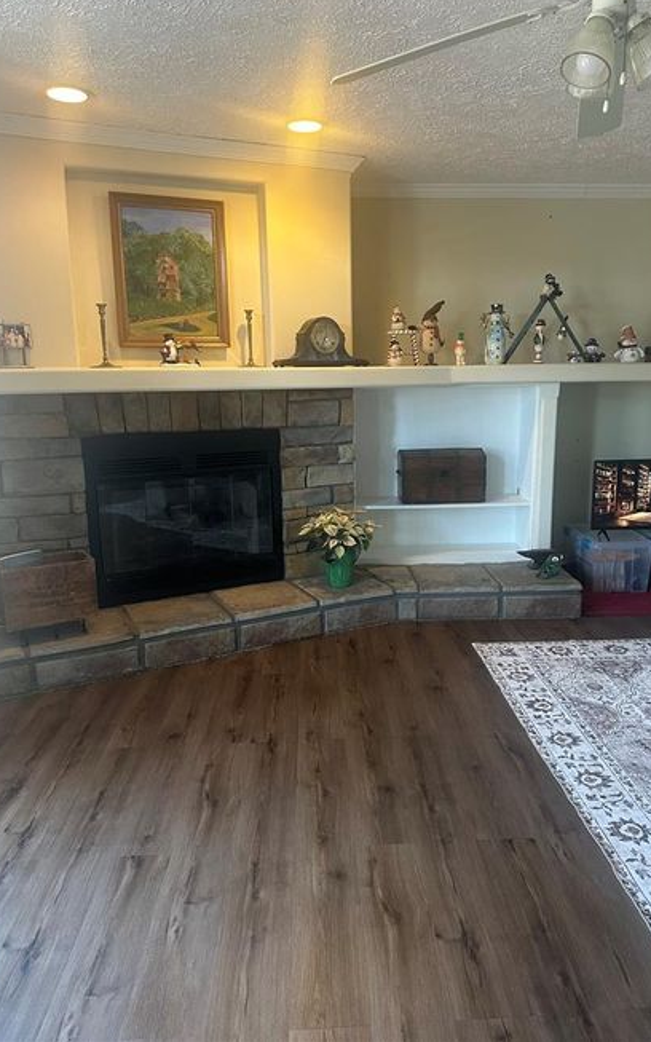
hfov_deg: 47.5
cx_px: 353
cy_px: 511
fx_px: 738
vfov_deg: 70.4
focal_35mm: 26
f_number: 1.78
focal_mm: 6.86
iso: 320
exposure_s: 1/60
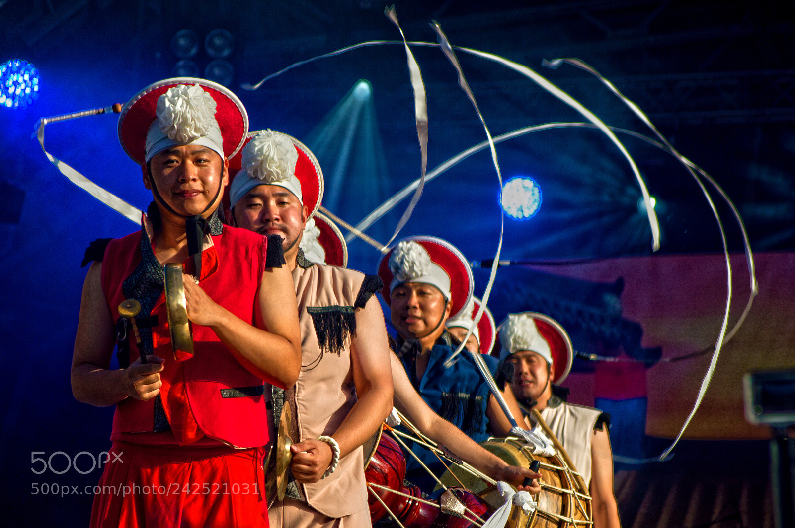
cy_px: 264
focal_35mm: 174
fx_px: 3839
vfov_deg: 7.9
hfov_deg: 11.8
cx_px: 398
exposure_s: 1/400
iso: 110
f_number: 5.6
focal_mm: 116
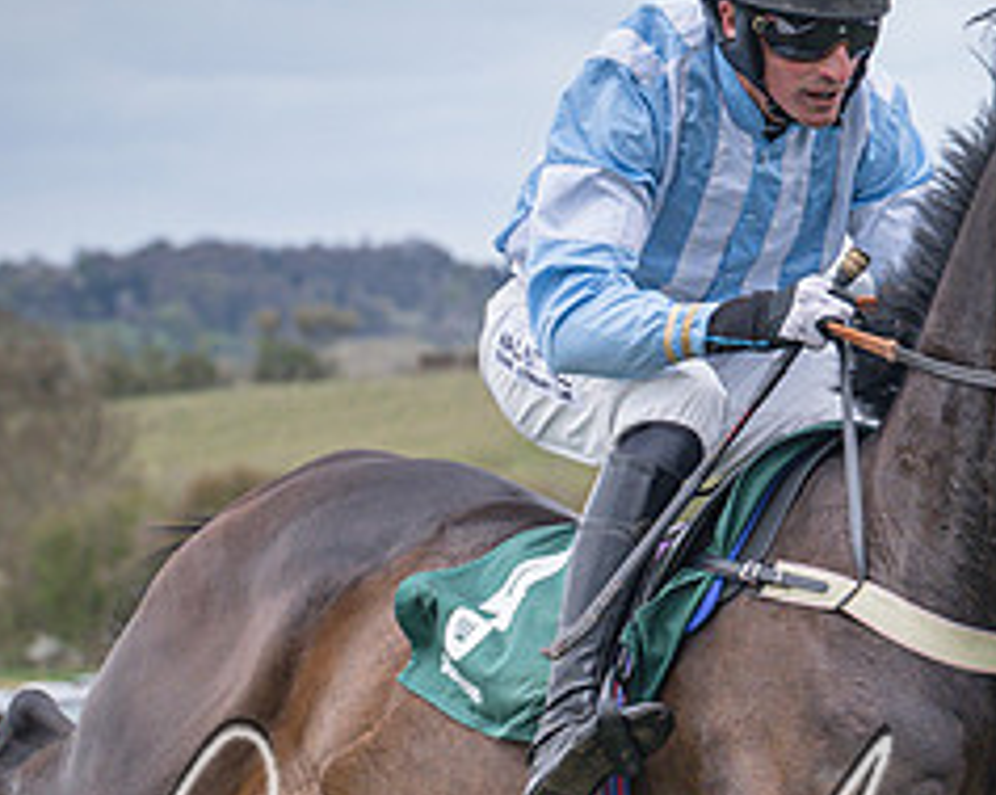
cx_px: 890
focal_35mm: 298
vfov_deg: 5.2
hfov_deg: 6.5
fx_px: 8774
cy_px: 803
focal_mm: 70
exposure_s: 1/1600
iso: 500
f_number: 4
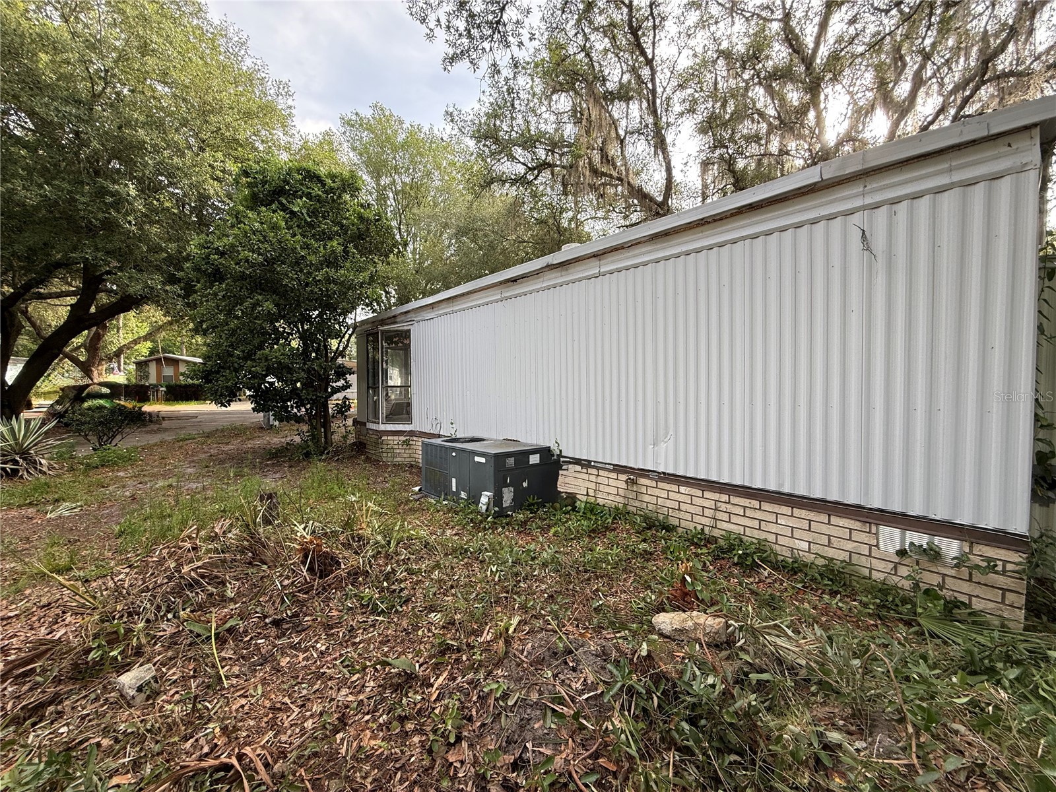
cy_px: 396
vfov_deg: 85.7
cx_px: 528
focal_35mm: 14
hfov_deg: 102.1
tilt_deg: -1.6
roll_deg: +0.9
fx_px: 427
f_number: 2.2
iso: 50
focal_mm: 2.22
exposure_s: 1/180
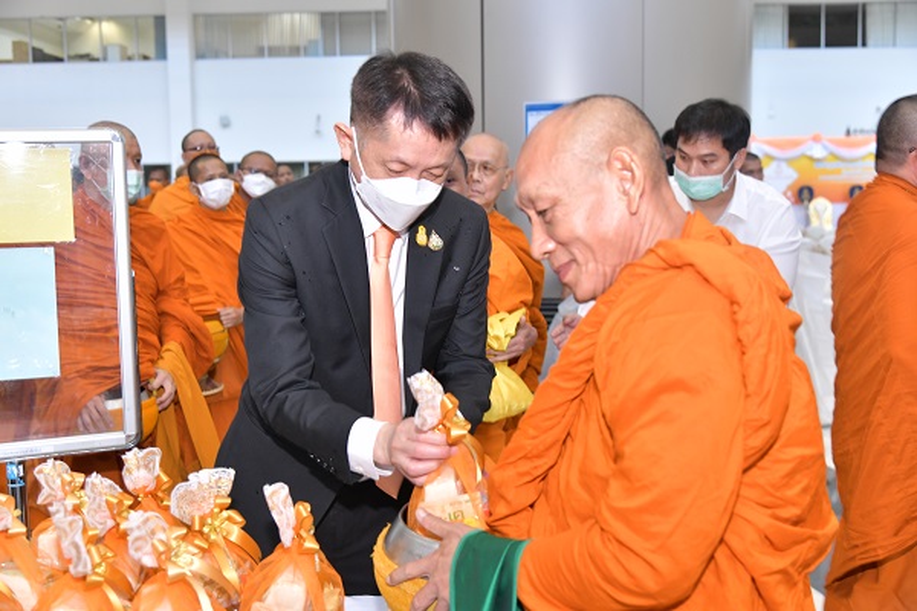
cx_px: 458
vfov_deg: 33.4
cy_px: 306
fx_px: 1019
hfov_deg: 48.5
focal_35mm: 40
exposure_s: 1/125
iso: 1600
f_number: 4.5
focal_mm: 40
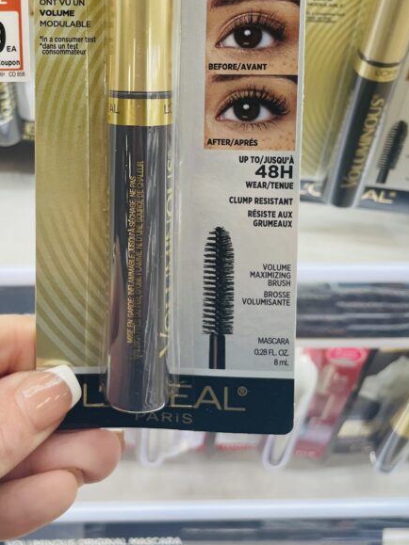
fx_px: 725
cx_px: 120
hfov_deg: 31.1
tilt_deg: -39.0
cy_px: 116
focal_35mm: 46
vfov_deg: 39.7
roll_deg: +0.2
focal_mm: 4.2
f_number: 1.6
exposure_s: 1/126
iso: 40
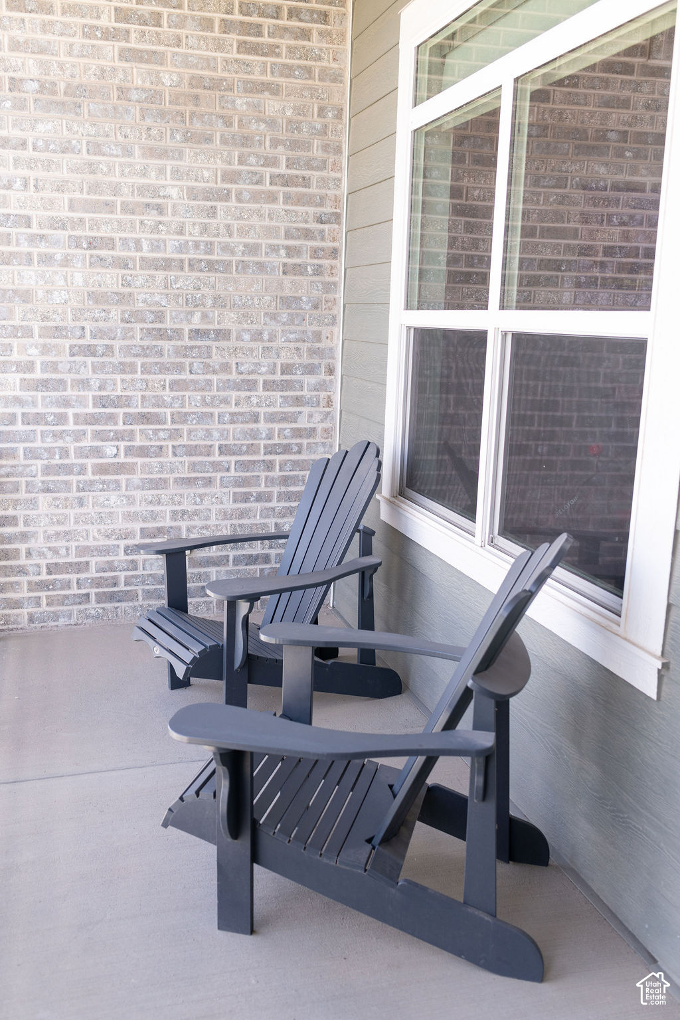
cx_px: 340
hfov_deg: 37.9
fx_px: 992
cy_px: 510
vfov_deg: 54.4
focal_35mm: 35
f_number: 4.5
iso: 125
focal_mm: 35
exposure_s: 1/250
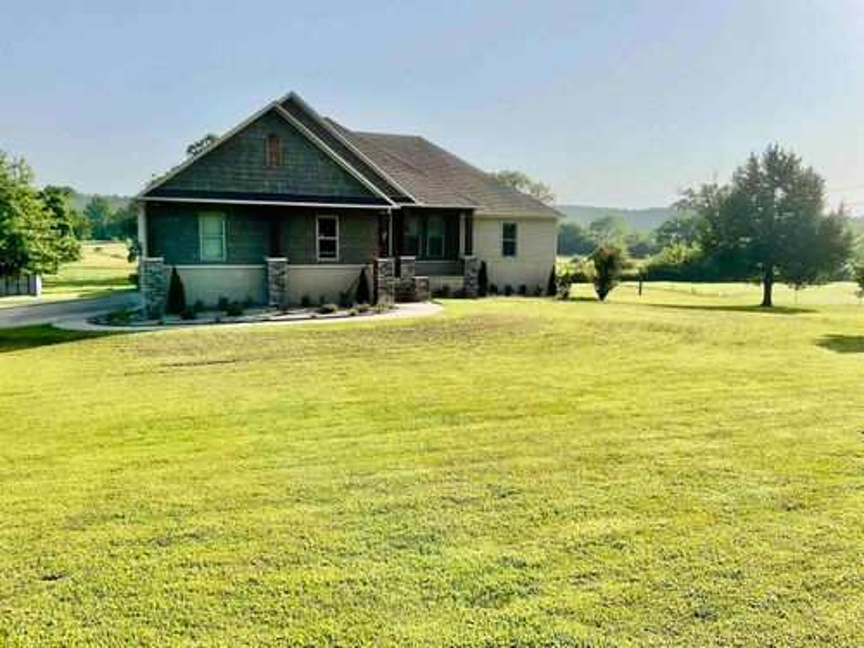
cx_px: 432
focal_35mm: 29
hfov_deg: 61.7
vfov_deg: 48.2
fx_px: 724
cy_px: 324
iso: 16
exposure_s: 1/2959
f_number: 1.8
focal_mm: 3
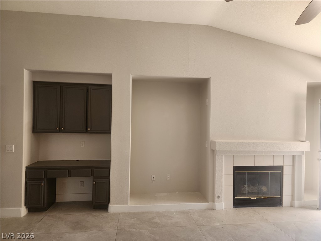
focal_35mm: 23
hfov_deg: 73.9
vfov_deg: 58.9
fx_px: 213
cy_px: 120
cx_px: 160
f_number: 1.8
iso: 160
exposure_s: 1/180
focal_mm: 6.4
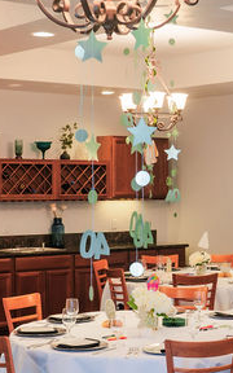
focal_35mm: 87
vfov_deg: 23.8
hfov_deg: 14.8
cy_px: 174
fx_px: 884
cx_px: 220
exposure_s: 1/50
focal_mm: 24
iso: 1250
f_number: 4.5
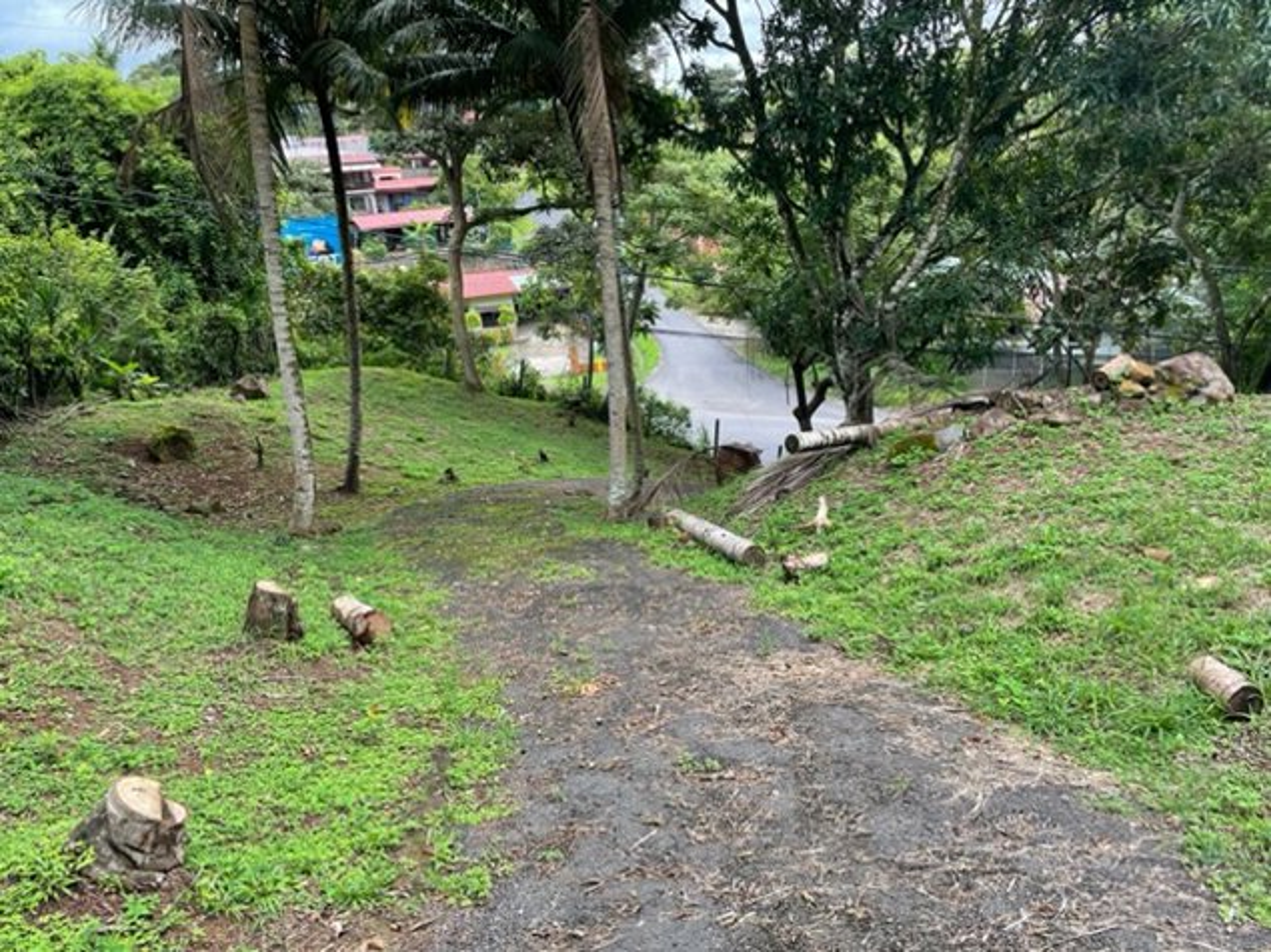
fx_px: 954
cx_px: 636
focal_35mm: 26
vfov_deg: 53.0
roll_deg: +4.8
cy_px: 476
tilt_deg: -19.4
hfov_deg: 67.3
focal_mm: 4.2
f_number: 1.6
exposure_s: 1/461
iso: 32
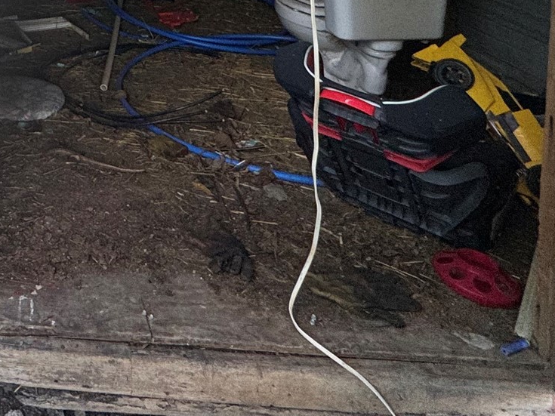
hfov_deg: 38.9
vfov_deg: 29.0
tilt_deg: -4.5
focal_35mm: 39
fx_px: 625
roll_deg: +0.5
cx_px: -63
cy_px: -140
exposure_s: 1/99
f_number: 2.2
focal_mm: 2.22
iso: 100
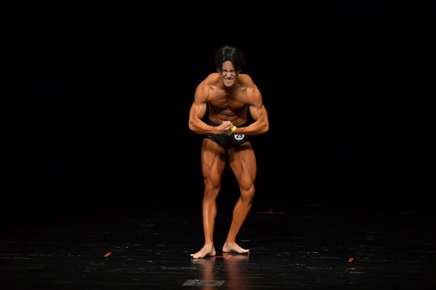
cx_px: 218
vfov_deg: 5.1
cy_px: 145
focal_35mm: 270
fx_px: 3268
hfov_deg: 7.6
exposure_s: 1/400
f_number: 5.6
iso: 4000
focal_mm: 180
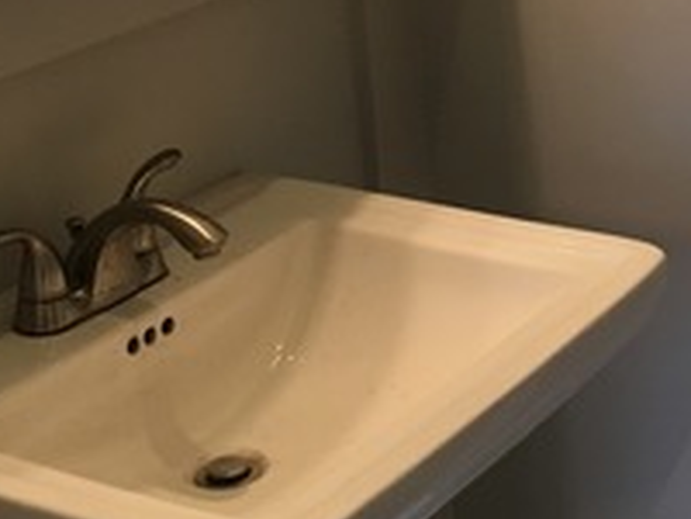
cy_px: -21
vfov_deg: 15.5
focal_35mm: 93
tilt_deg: -12.1
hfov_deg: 20.6
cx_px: 639
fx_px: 1856
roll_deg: +3.0
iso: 64
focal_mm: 4.15
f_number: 2.2
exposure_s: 1/15
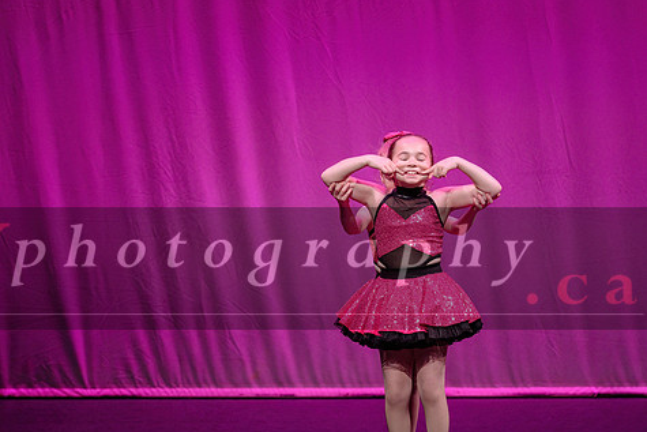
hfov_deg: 6.7
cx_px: 353
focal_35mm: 307
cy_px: 326
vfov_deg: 4.5
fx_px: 5519
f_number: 2.8
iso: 1250
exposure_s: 1/320
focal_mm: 200
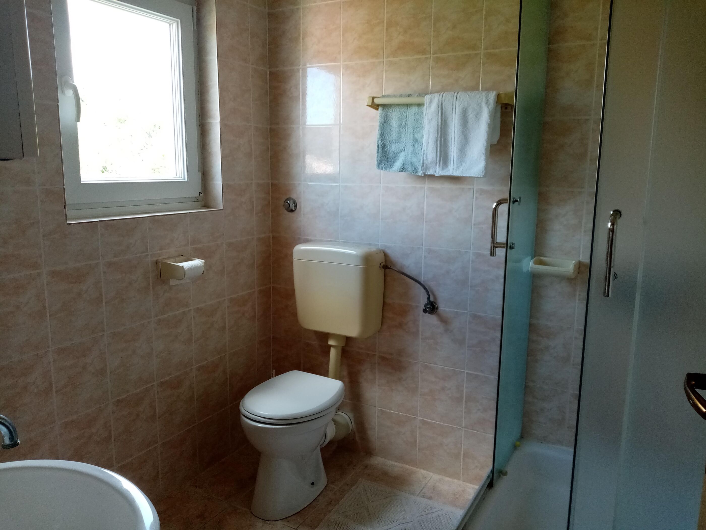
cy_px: 265
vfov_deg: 53.1
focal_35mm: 26
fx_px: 530
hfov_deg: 67.3
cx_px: 353
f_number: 1.8
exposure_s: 1/33.3
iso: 119
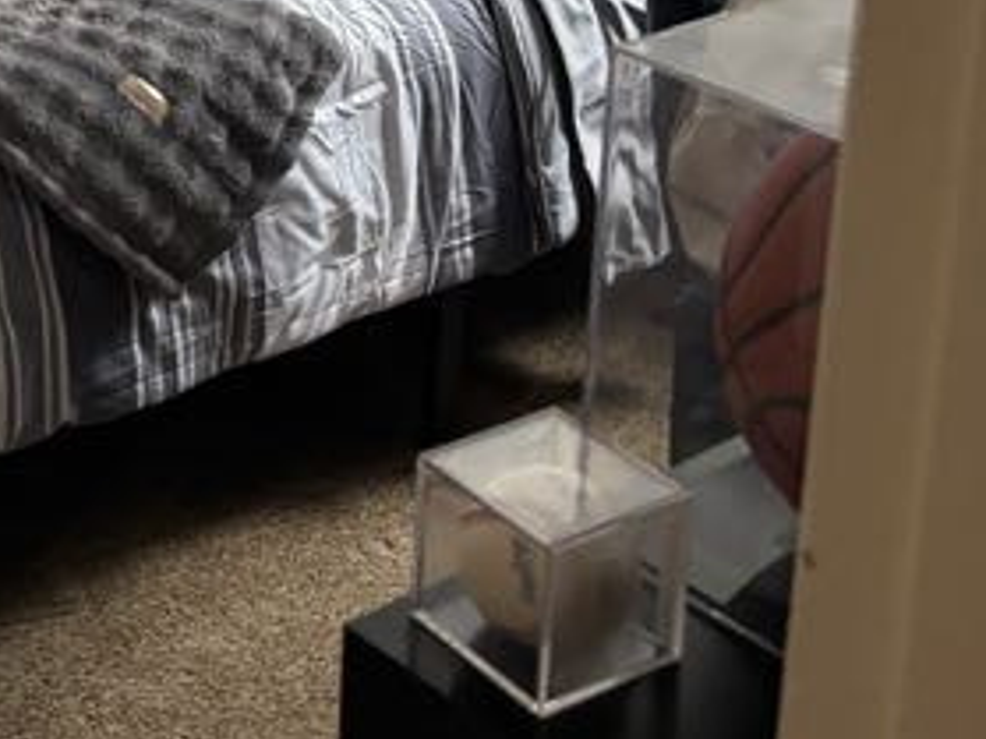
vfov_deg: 17.7
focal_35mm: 78
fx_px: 2221
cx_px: -138
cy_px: -225
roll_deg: +0.9
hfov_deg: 23.3
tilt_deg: -15.9
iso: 200
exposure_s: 1/60
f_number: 1.6
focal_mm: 5.96
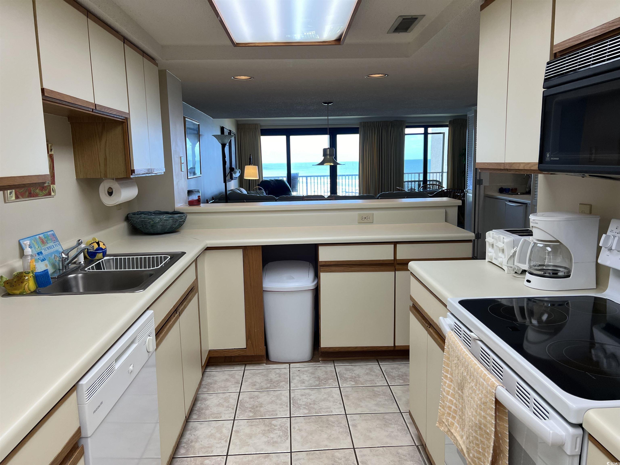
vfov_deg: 53.1
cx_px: 310
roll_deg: +1.9
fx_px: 466
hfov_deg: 67.3
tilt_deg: -8.4
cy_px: 232
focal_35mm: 26
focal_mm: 5.7
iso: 50
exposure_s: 1/163
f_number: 1.5
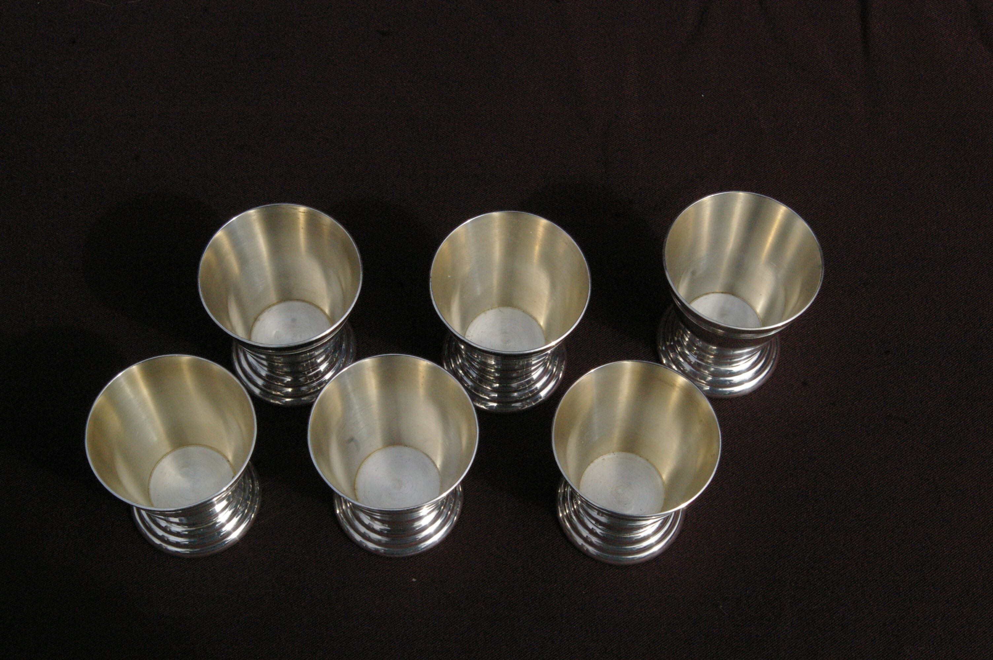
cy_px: 330
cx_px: 496
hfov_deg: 49.6
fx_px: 1075
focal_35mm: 39
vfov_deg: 34.1
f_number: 13
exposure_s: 1/1000
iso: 1600
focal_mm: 26
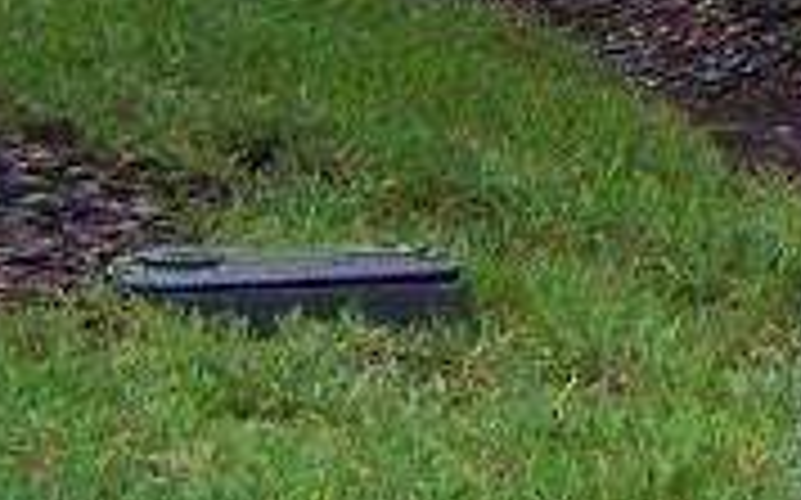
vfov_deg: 4.5
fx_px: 5999
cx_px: 2853
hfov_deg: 6.6
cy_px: -1342
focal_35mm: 275
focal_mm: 5.85
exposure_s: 1/160
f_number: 2.8
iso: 64
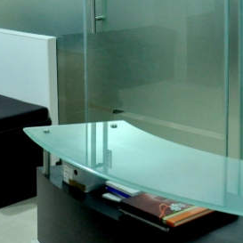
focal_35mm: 86
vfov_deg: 19.2
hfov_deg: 20.1
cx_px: 95
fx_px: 683
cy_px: -40
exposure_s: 1/20
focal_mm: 18
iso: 1000
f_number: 5
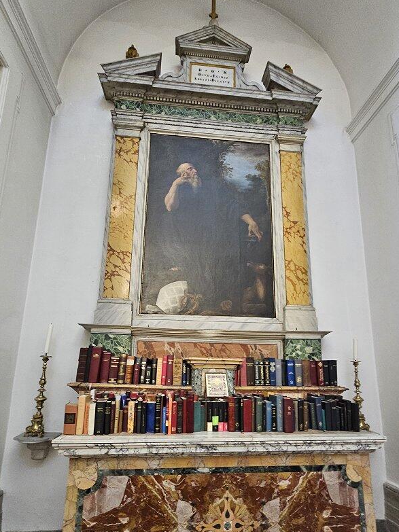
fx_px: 261
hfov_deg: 74.7
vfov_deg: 90.1
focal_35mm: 17
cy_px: 313
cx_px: 205
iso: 640
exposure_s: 1/29.7
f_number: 2.2
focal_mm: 2.2
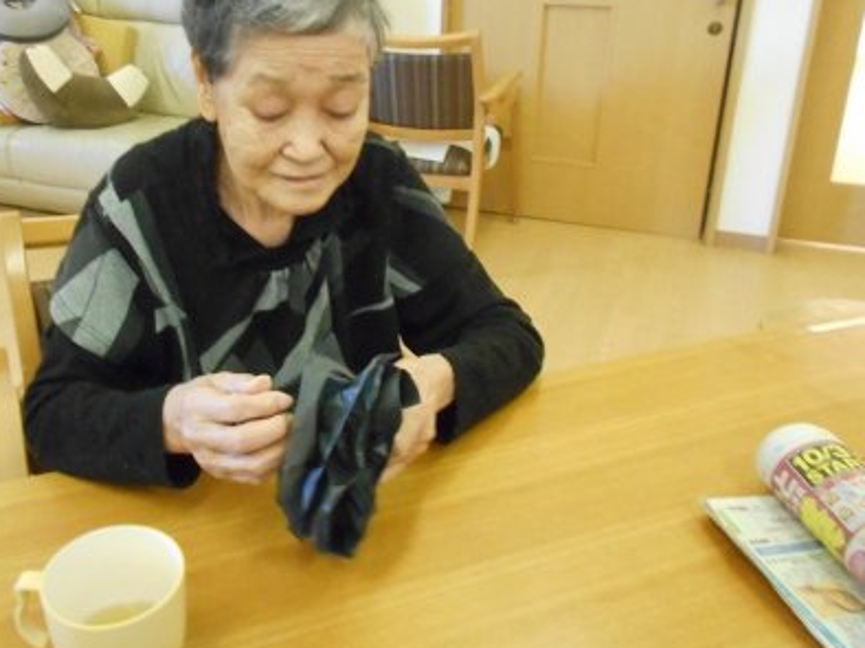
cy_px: 247
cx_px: 325
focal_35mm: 33
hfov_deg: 54.8
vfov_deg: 42.6
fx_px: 824
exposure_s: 1/20
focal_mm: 4.6
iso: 800
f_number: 3.2
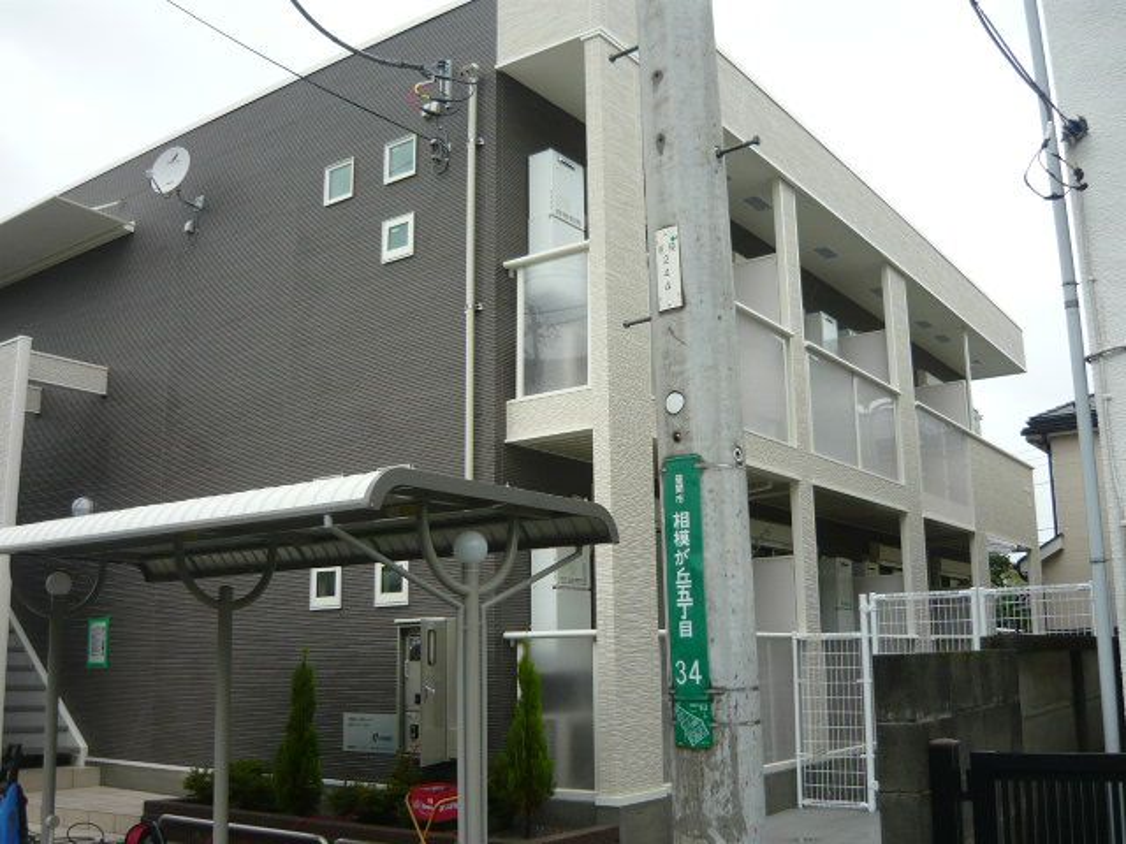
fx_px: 1073
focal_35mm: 33
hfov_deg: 55.4
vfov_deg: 42.9
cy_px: 422
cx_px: 563
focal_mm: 5.5
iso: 100
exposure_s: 1/200
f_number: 2.8
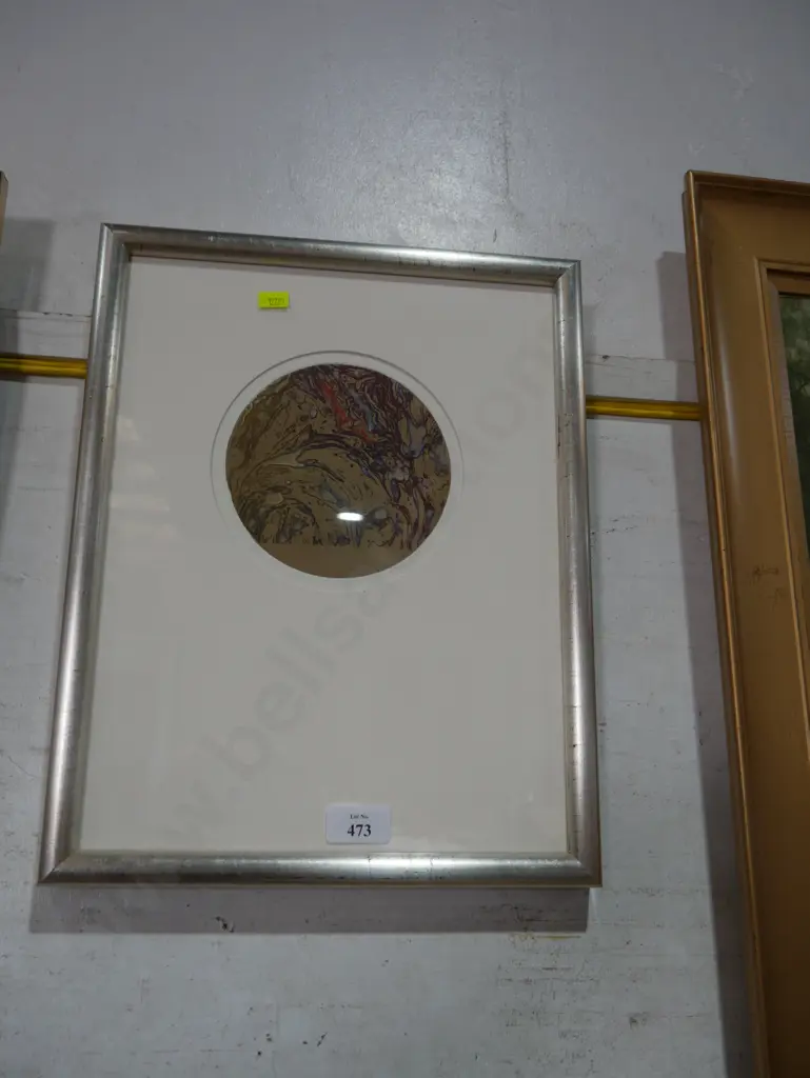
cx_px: 405
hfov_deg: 44.2
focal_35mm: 32
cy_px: 539
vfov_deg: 56.8
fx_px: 998
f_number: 3.6
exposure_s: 1/100
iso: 200
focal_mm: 16
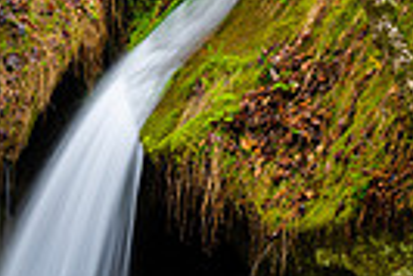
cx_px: -9
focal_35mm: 525
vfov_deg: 2.6
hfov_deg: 3.9
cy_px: 99
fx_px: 6029
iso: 64
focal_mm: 155
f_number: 13
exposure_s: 1/1.43
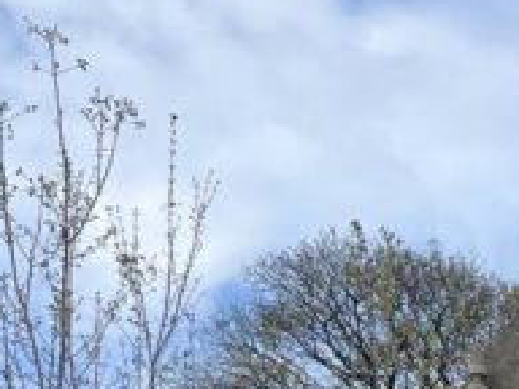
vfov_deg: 9.7
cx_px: 946
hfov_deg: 12.8
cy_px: 851
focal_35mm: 139
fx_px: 2084
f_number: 1.6
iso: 50
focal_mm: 5.1
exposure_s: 1/2101
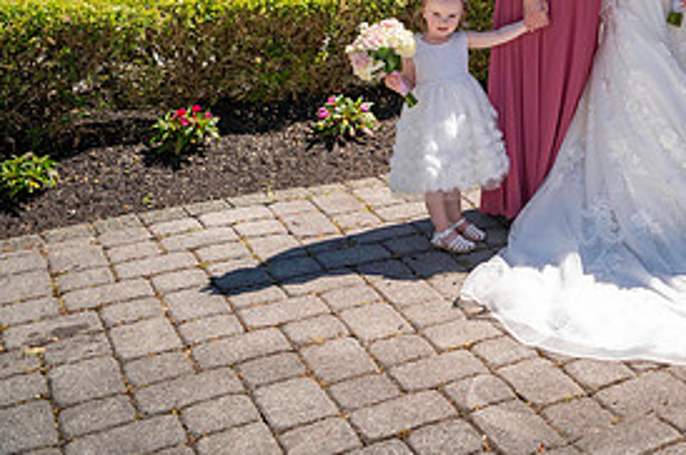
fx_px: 1047
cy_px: -20
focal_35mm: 55
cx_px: 721
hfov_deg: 32.6
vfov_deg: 23.3
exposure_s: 1/1250
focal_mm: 26
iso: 100
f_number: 3.2
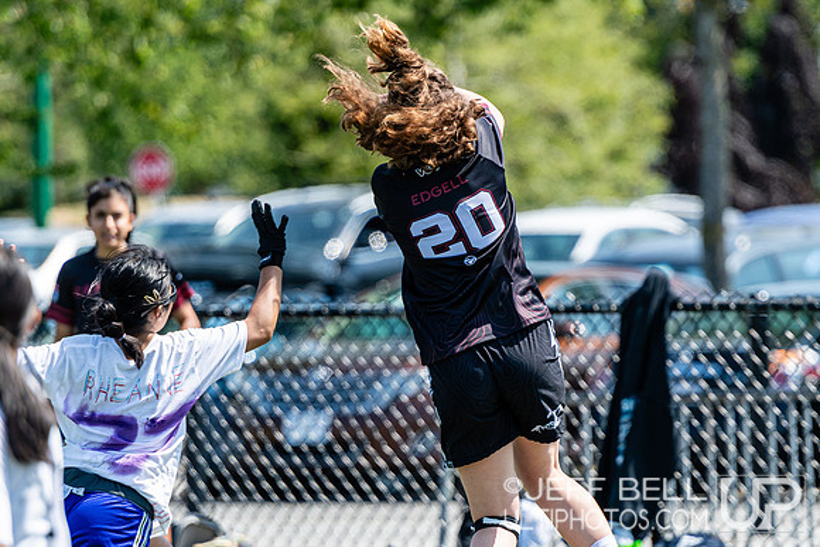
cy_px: 357
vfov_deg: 3.5
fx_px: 8924
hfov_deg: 5.3
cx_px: 535
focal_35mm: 392
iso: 180
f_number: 3.2
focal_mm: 200
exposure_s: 1/1600
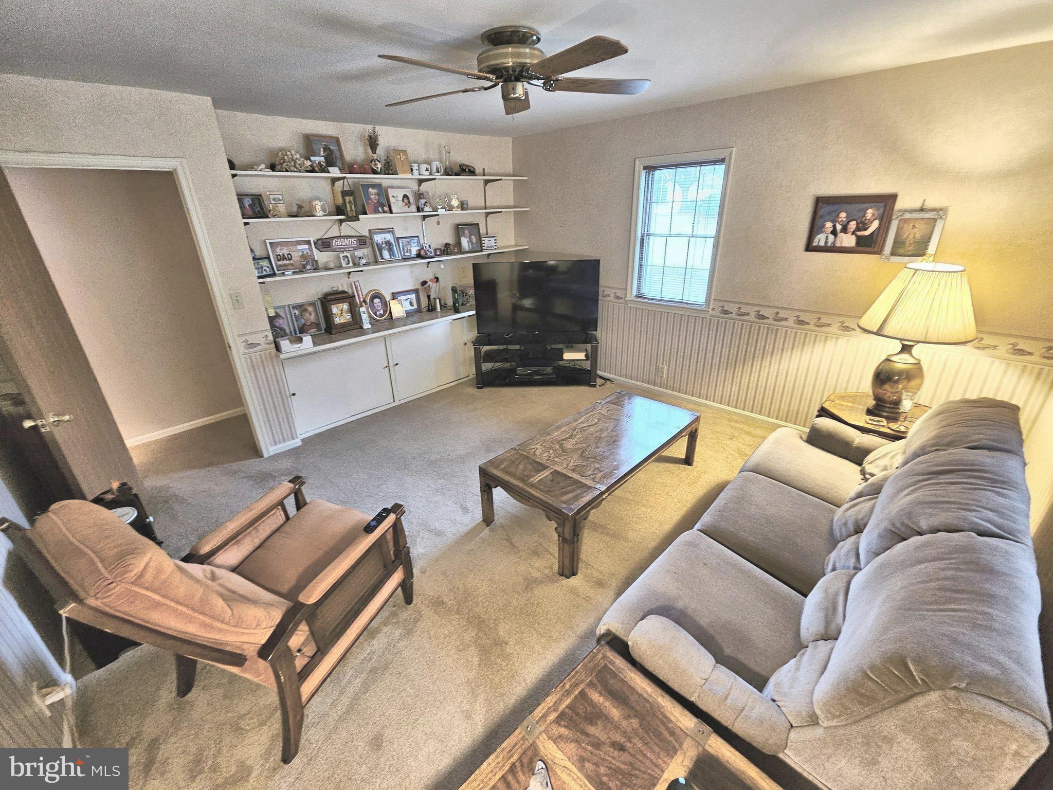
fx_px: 395
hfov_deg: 106.2
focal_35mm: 13
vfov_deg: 89.9
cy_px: 395
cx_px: 526
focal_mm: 2.2
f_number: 2.2
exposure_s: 1/30
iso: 500
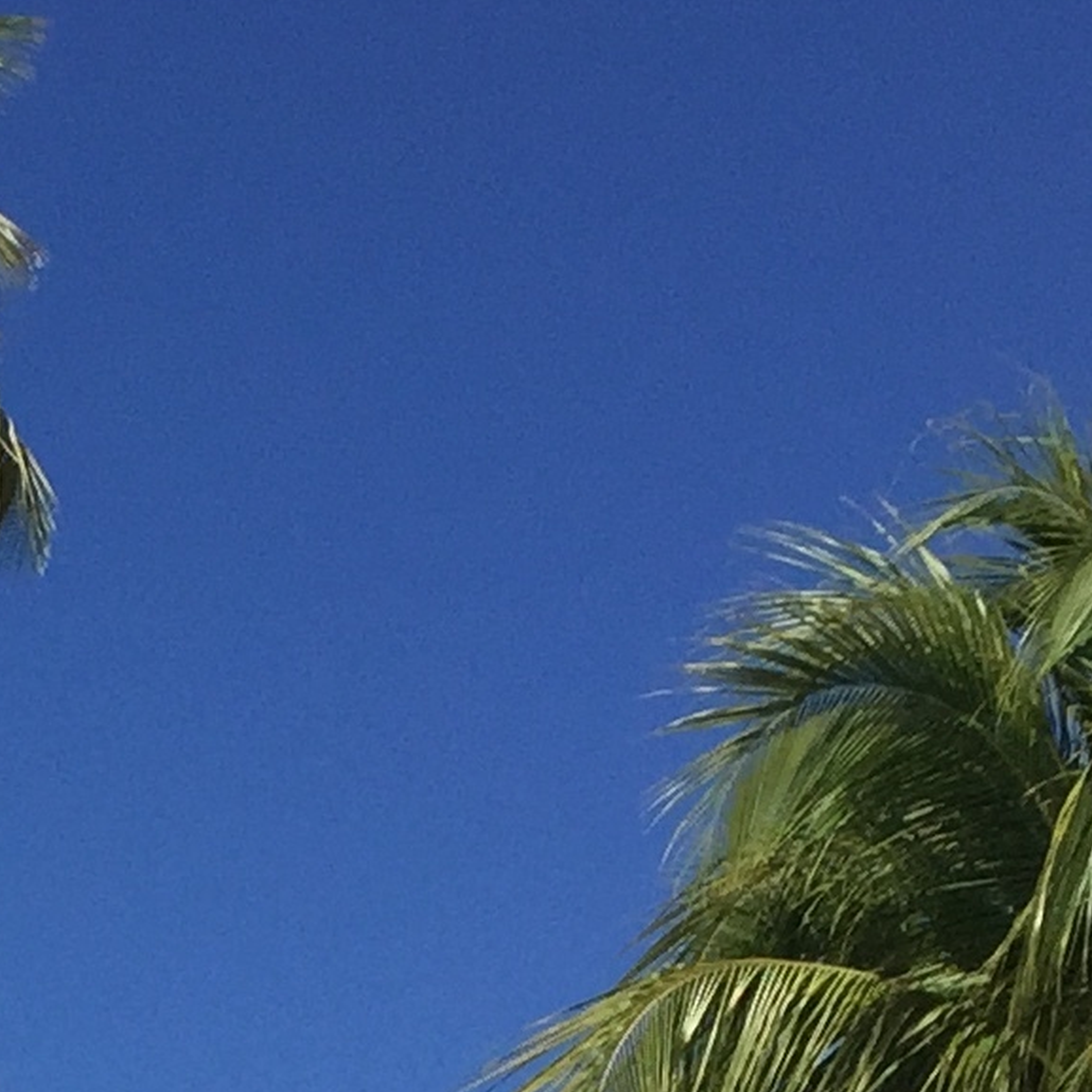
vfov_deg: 11.0
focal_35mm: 145
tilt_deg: +3.6
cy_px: 2178
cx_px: -390
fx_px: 5175
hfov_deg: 11.7
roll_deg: -0.6
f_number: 2.2
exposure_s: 1/3968
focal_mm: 4.15
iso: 32
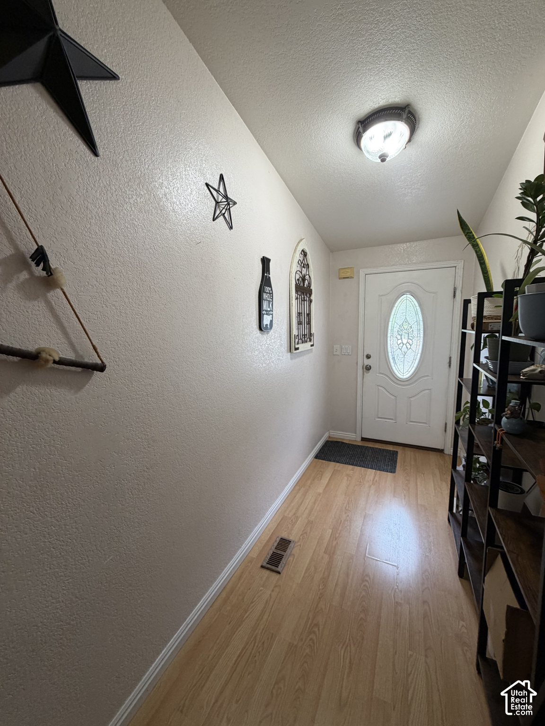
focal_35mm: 14
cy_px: 363
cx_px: 272
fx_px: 294
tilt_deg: -7.3
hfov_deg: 85.7
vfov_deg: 102.1
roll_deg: +2.0
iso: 200
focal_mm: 2.22
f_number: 2.2
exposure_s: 1/60
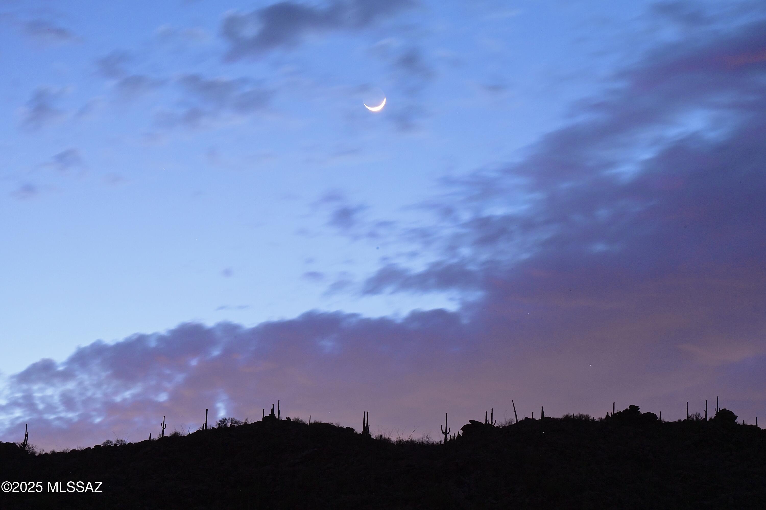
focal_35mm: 104
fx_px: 2211
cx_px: 383
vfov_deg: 13.1
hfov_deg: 19.7
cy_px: 255
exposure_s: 10
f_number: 20
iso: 1600
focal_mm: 104
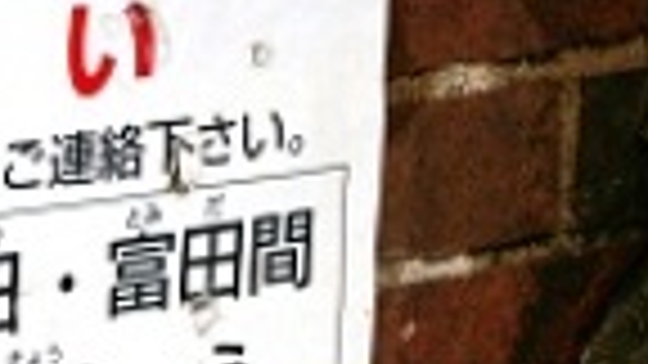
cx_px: -194
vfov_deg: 4.0
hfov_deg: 7.1
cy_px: 301
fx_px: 5169
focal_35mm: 301
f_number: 5.6
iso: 200
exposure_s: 1/125
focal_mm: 55
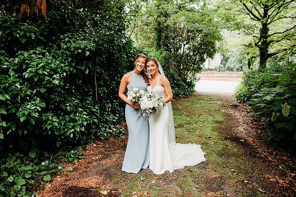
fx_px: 197
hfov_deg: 73.7
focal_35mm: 24
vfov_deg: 53.2
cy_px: 98
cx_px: 148
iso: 160
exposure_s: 1/160
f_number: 2.5
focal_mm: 24
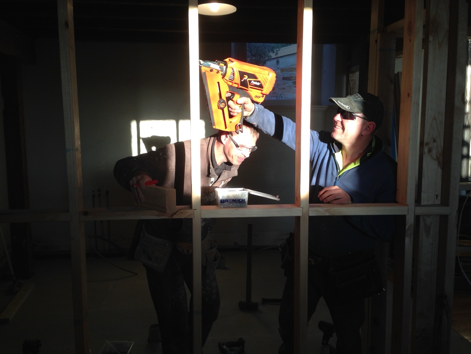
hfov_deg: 55.4
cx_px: 236
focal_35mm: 33
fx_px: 449
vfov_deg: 42.9
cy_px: 177
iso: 50
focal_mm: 4.12
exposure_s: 1/127
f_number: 2.4
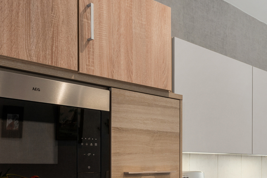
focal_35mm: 50
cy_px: 174
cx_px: 210
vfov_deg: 25.8
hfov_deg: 38.3
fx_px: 371
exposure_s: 1/1.67
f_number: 11
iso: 200
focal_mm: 16
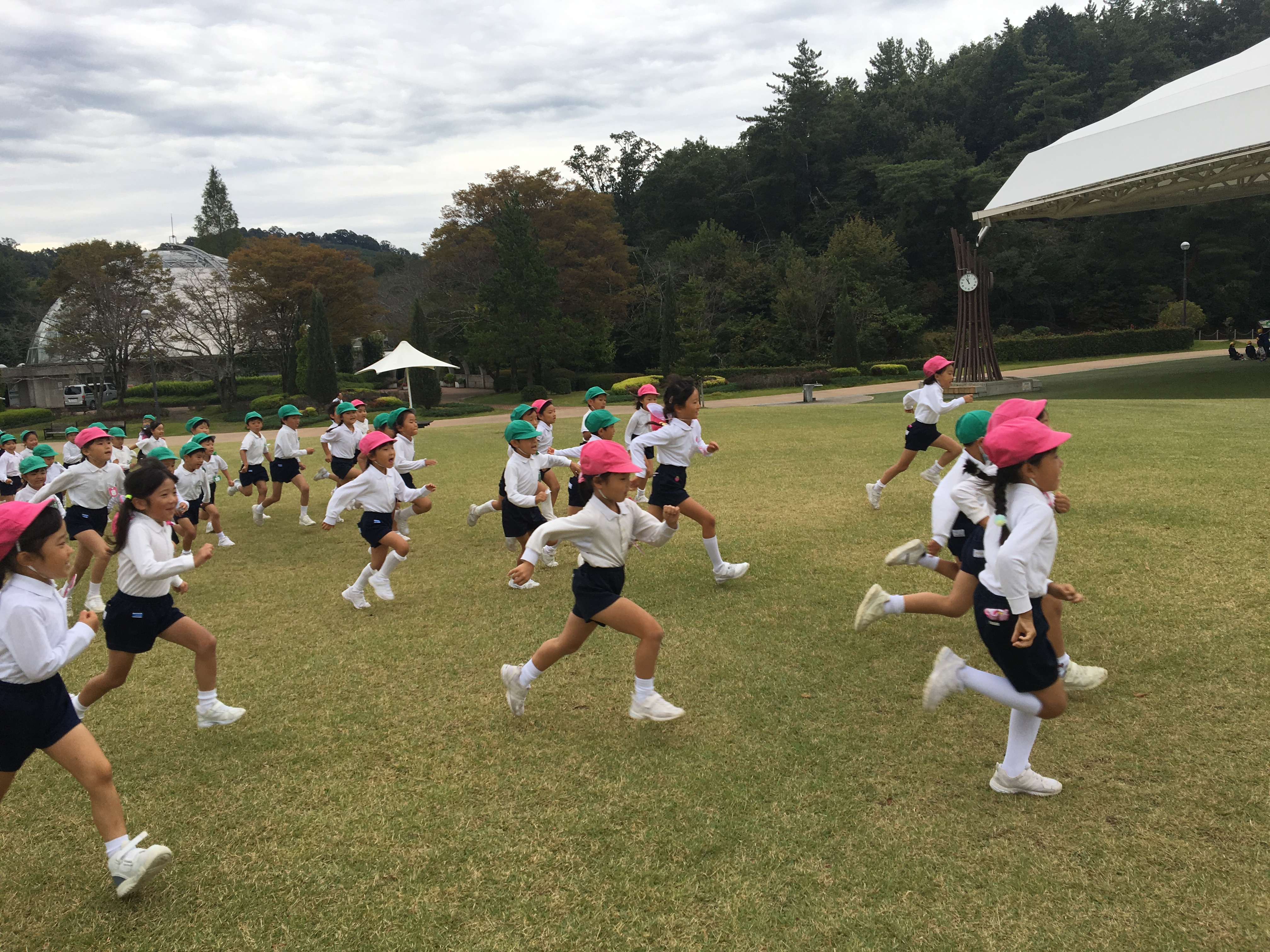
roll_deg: +1.1
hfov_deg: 61.7
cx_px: 635
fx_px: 1064
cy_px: 476
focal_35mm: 29
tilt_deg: -8.8
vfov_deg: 48.2
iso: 25
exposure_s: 1/557
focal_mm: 4.15
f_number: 2.2
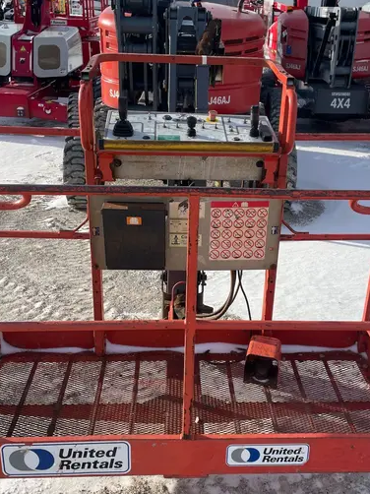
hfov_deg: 37.7
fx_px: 542
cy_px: 233
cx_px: 194
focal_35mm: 38
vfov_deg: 49.0
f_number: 1.6
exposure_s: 1/2398
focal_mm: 4.2
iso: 32
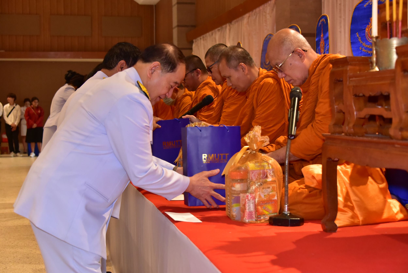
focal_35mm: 62
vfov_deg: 21.9
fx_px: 703
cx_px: 204
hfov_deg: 32.4
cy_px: 136
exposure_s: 1/200
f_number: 5.6
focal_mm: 62
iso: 4000
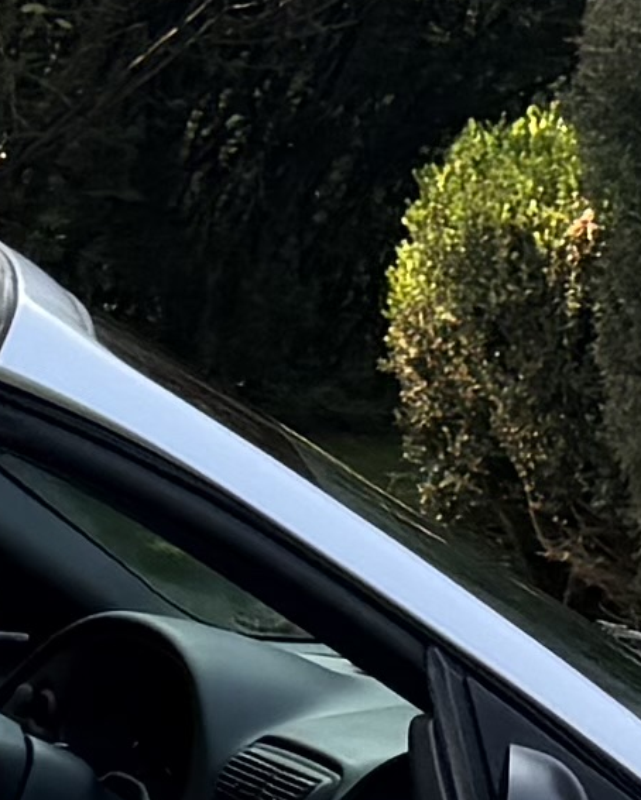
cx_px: -121
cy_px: 1806
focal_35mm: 236
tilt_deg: -15.3
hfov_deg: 6.5
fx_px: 5593
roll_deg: -6.5
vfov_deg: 7.7
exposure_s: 1/467
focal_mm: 6.76
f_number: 1.78
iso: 80
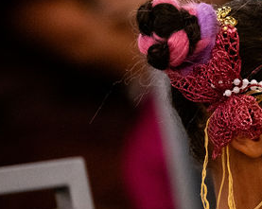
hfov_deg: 2.8
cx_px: 412
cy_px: 197
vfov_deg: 2.2
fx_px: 5383
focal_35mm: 695
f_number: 2.8
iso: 2500
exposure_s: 1/100
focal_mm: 200
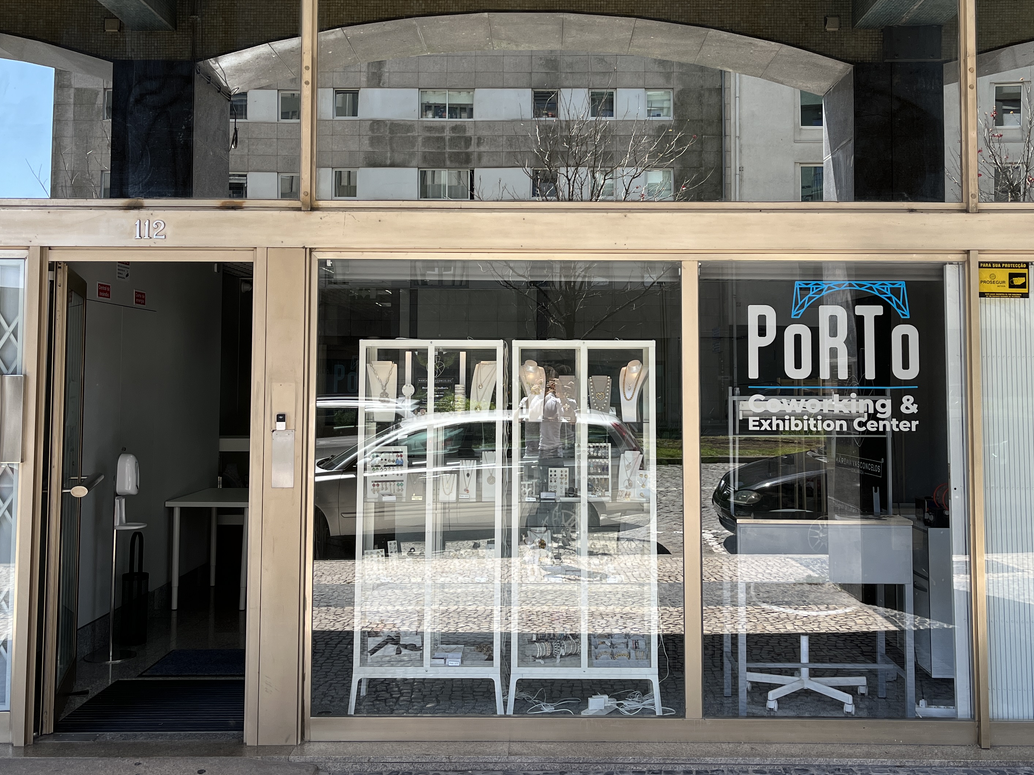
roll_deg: +0.0
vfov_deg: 38.5
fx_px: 1105
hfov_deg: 50.1
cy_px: 315
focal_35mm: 37
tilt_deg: +3.6
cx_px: 549
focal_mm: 5.1
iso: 50
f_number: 1.6
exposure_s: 1/714
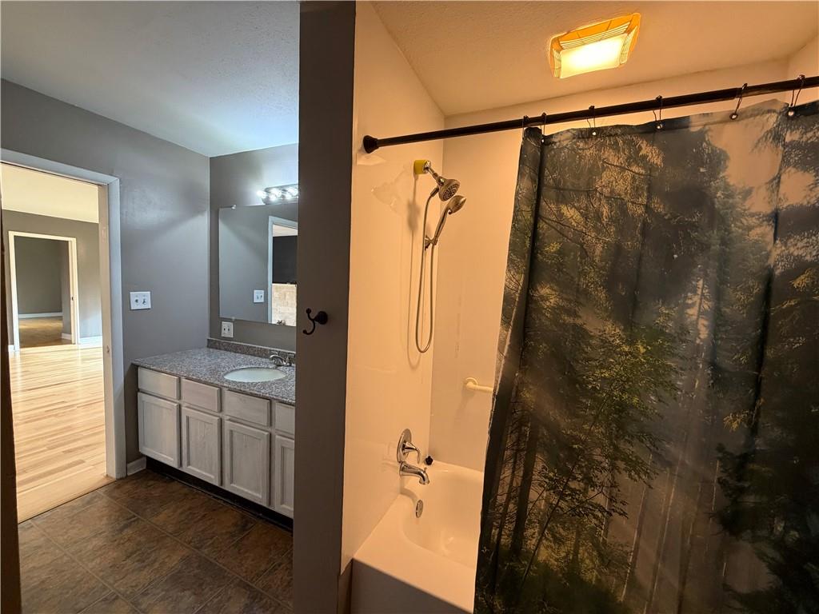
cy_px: 307
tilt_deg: -4.2
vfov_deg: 85.7
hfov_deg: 102.1
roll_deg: -1.9
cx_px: 410
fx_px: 331
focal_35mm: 14
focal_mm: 2.22
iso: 320
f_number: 2.2
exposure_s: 1/60
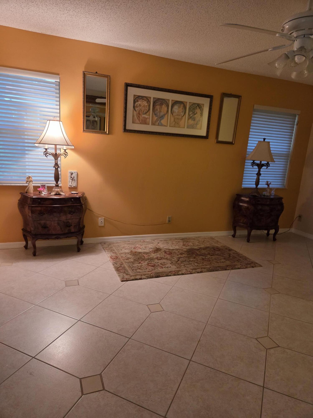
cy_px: 209
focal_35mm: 23
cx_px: 156
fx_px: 277
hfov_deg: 58.9
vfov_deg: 73.9
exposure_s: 1/120
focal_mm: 5.4
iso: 400
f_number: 1.8
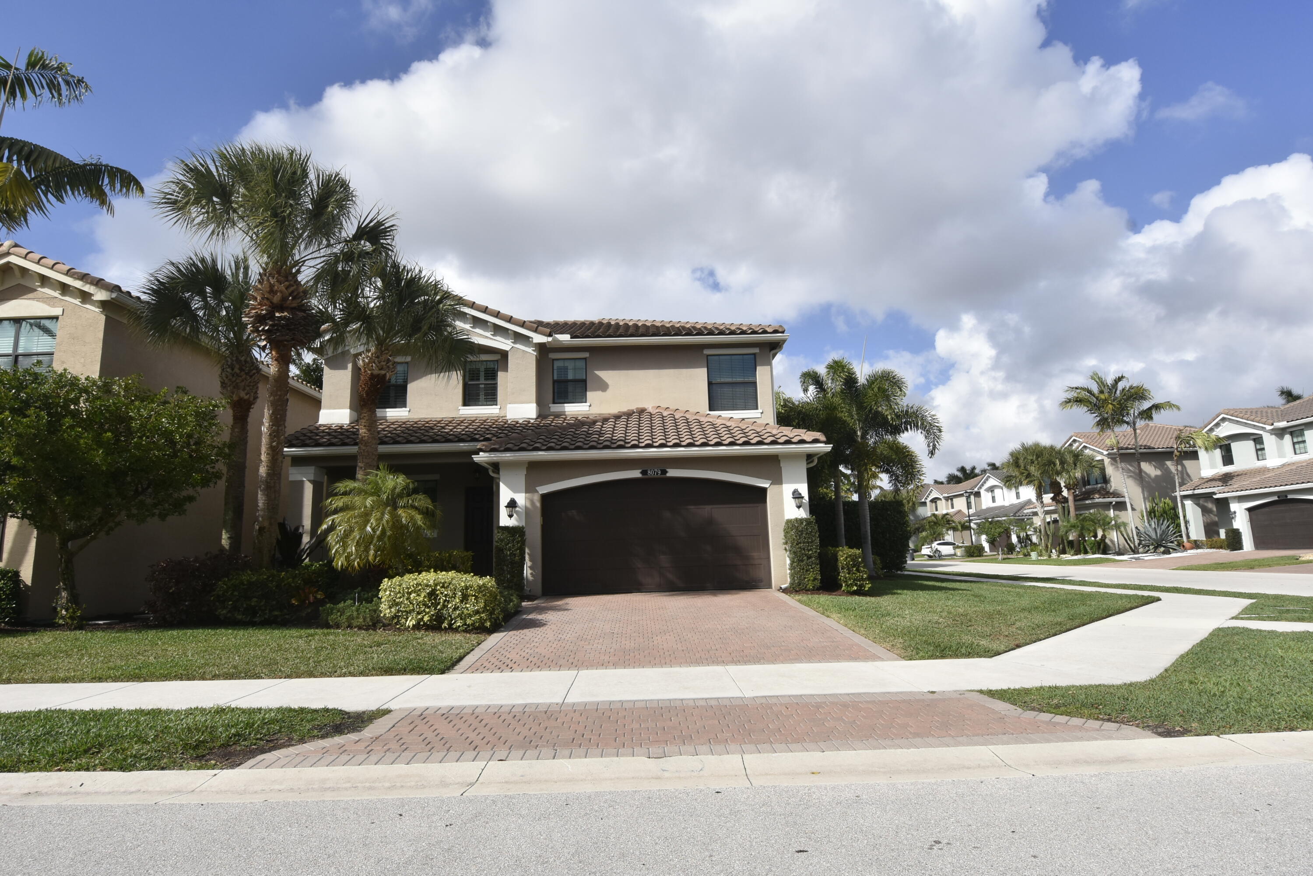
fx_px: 657
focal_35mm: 18
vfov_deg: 67.4
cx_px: 656
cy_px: 438
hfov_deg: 90.0
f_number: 13
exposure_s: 1/320
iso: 220
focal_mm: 12
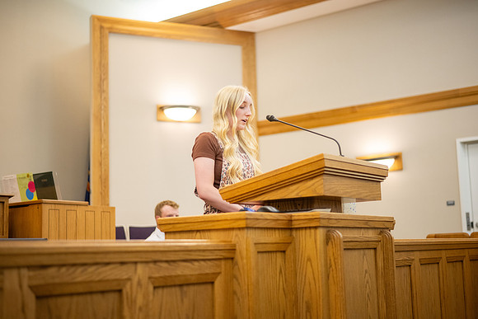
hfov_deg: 39.6
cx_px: 239
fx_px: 664
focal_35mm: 50
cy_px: 160
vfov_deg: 27.0
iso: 1600
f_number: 1.8
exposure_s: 1/400
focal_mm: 50
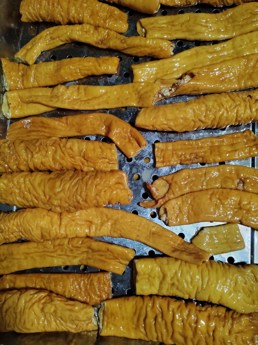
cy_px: 172
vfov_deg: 65.3
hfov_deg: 51.3
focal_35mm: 27
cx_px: 129
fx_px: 268
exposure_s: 1/33.3
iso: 1181
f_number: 1.8
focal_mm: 4.05
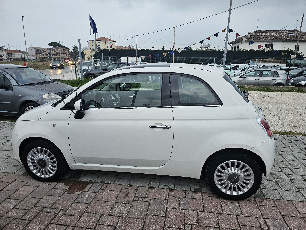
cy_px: 115
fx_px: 203
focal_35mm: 23
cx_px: 153
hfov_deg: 73.9
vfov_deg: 58.9
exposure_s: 1/100
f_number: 1.7
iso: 200
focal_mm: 6.3
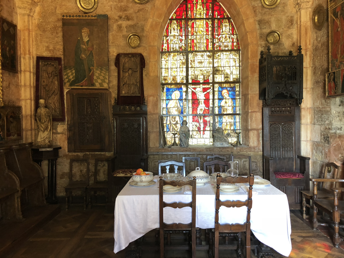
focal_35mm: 28
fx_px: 278
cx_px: 172
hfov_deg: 63.4
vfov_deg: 49.7
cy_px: 129
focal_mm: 4
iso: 50
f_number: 1.8
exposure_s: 1/17
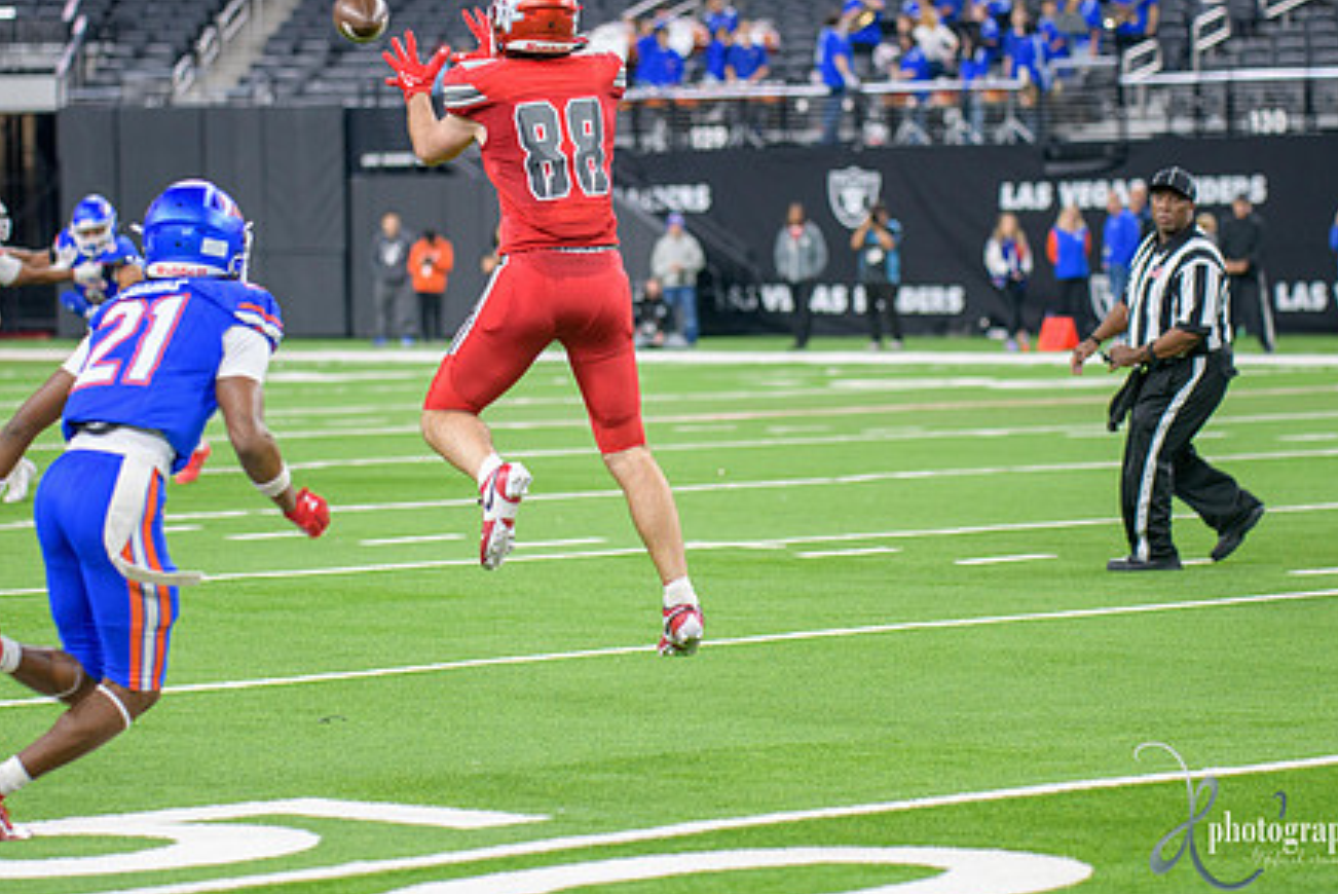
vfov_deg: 8.2
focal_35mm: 167
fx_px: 6211
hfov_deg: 12.3
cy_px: 371
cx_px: 570
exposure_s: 1/400
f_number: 2.8
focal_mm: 125
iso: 1000
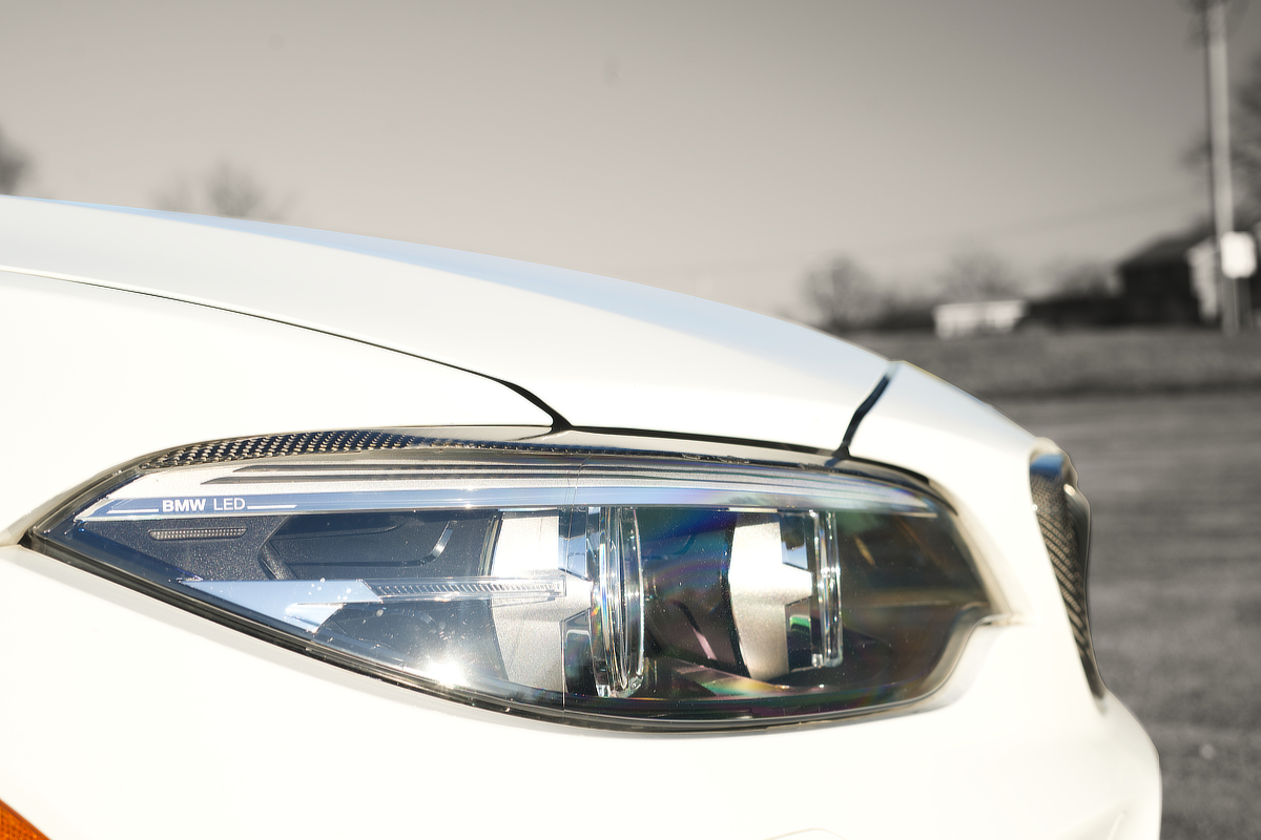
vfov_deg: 27.0
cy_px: 420
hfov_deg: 39.6
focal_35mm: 50
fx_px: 1751
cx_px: 630
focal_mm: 50
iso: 100
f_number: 5.6
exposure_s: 1/100
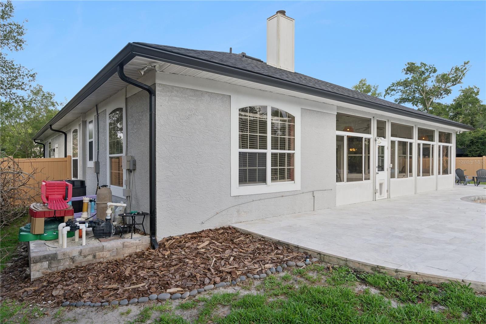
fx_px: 283
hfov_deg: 81.2
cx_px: 243
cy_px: 162
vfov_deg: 59.5
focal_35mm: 21
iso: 400
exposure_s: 1/320
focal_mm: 21
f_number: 9
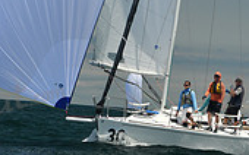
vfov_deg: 3.2
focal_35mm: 404
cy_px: -132
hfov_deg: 5.2
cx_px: 141
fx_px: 2740
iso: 320
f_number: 9
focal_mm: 116
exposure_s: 1/640
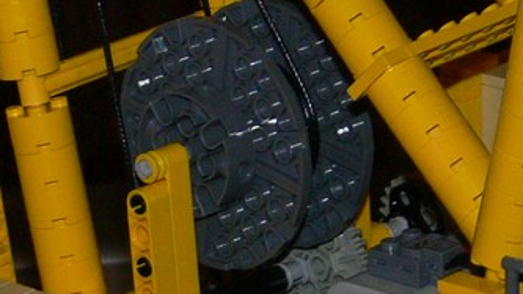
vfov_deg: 3.5
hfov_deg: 6.2
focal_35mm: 348
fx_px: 4824
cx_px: 322
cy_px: 170
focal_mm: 17.7
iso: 100
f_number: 3.2
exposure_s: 1/30
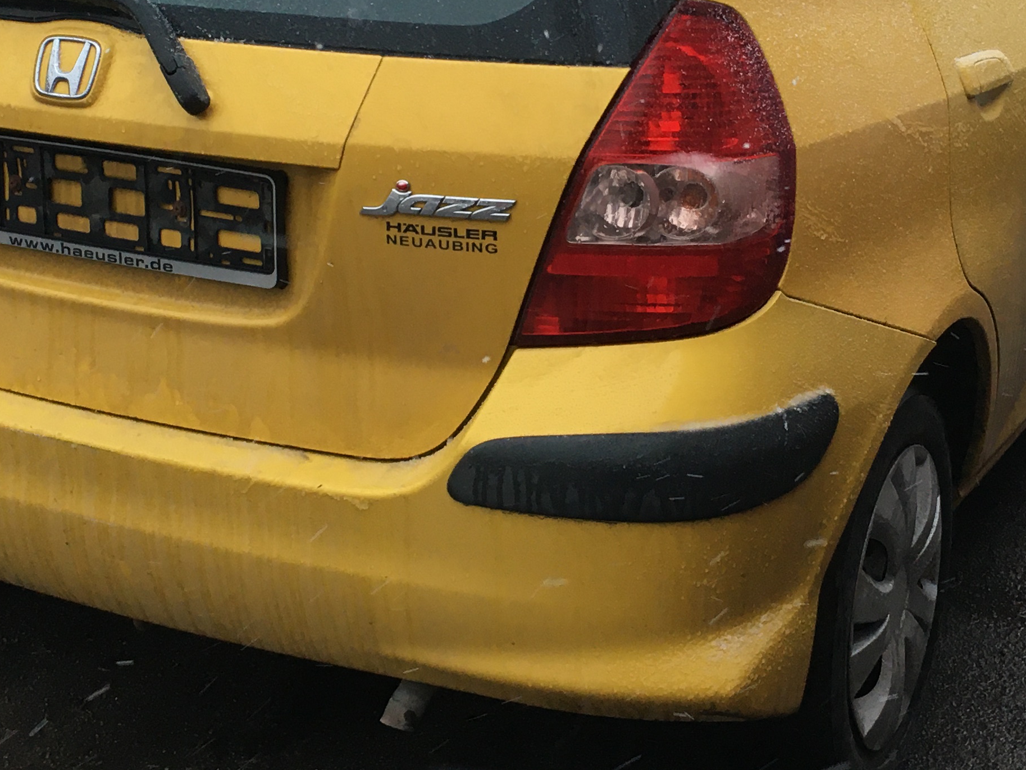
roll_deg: -0.1
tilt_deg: -13.7
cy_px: 223
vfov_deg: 22.8
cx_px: 495
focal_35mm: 64
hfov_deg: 30.3
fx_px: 1897
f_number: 2.2
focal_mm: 4.15
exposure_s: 1/33
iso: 32
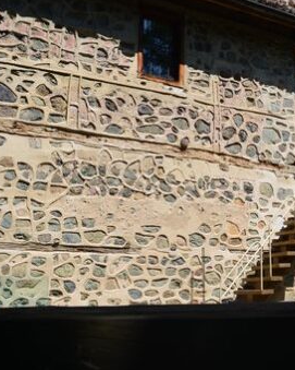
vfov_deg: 35.9
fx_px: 568
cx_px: 245
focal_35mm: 52
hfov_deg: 28.4
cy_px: 156
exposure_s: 1/160
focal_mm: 18
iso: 100
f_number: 11
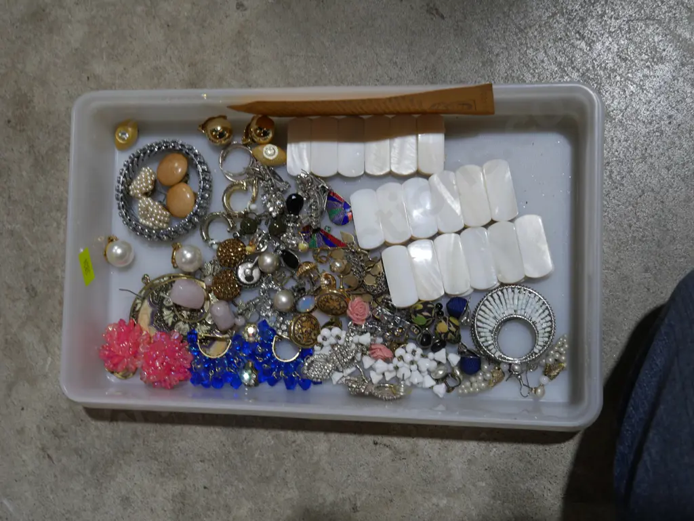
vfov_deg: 36.0
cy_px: 260
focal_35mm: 40
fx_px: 802
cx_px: 347
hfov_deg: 46.8
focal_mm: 20
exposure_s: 1/60
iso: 250
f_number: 5
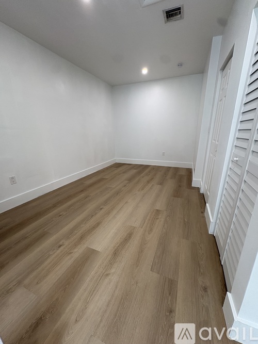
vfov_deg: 102.1
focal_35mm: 14
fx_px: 139
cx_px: 129
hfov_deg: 85.7
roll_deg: +0.7
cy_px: 172
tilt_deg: -16.4
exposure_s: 1/60
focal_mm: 2.22
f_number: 2.2
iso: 125
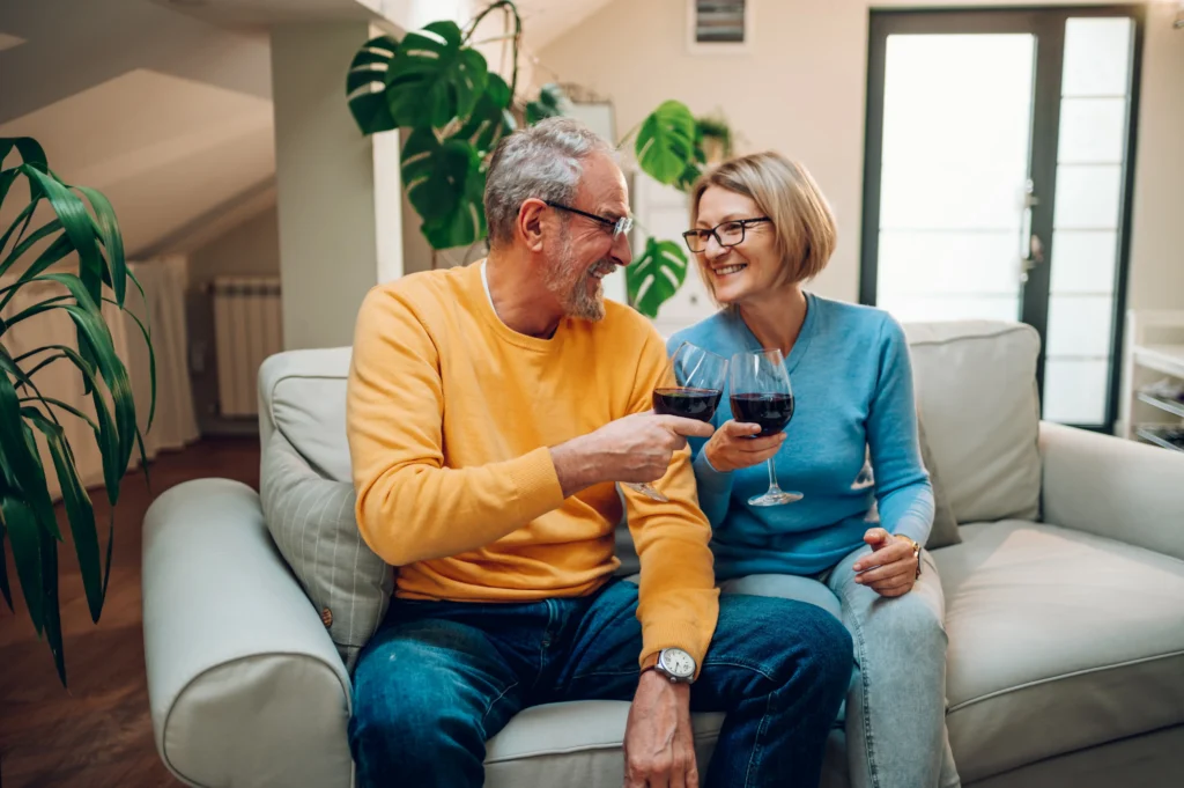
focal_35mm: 35
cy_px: 394
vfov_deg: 37.8
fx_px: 1150
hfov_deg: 54.5
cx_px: 592
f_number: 1.8
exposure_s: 1/125
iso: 160
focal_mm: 35
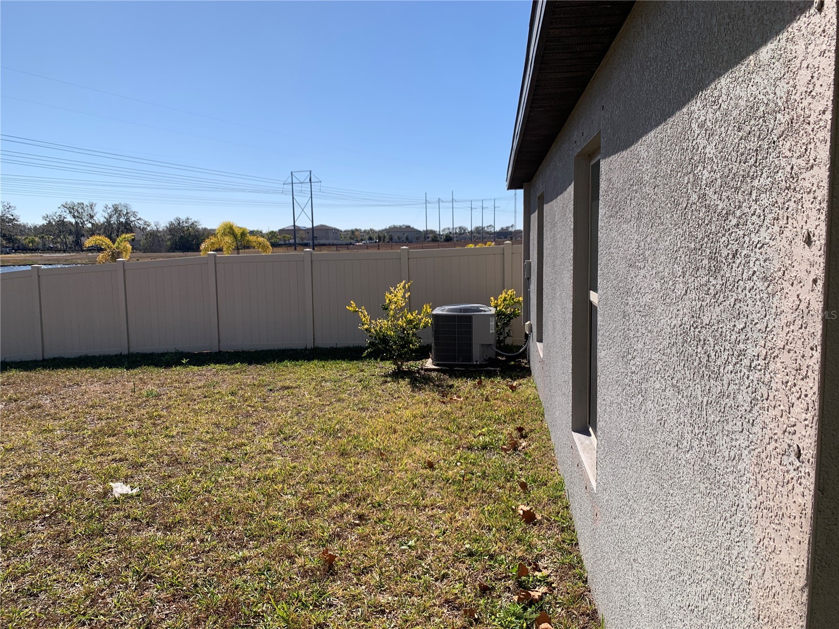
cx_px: 420
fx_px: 630
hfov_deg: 67.3
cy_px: 314
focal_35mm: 26
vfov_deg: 53.1
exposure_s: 1/3289
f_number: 1.8
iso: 25
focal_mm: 4.25
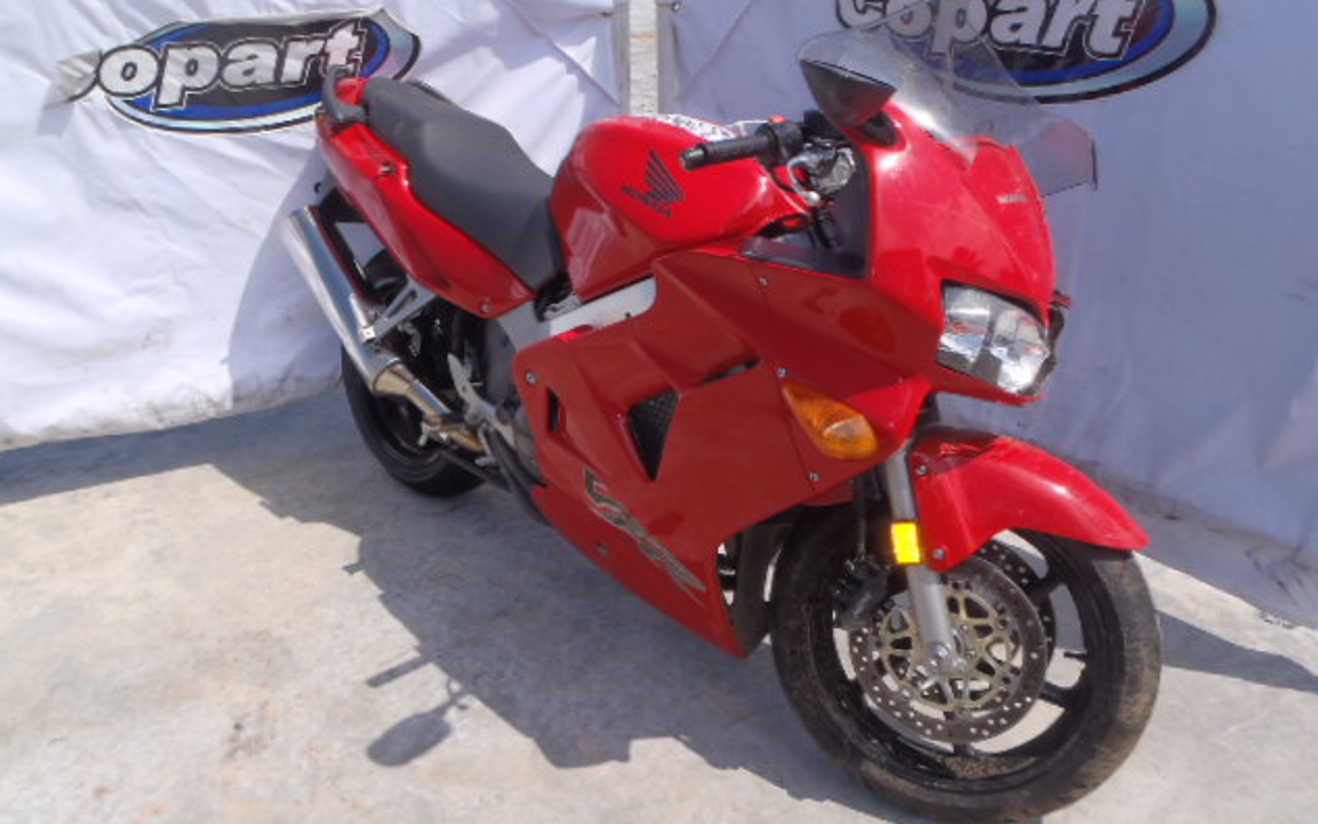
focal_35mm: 30
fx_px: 1078
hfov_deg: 62.9
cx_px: 654
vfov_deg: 41.8
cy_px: 377
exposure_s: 1/400
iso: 80
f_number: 5.6
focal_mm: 5
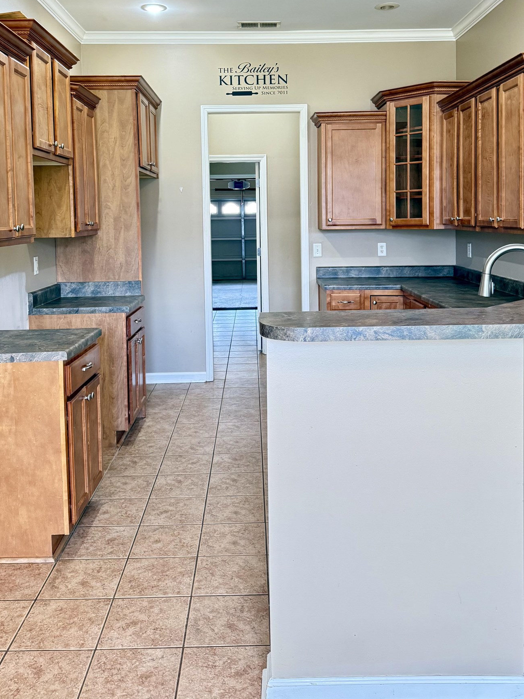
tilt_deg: -3.0
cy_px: 248
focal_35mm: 32
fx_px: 646
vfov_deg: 55.9
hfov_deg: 44.2
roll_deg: +0.5
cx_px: 258
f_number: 1.78
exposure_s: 1/60
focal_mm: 6.76
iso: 500
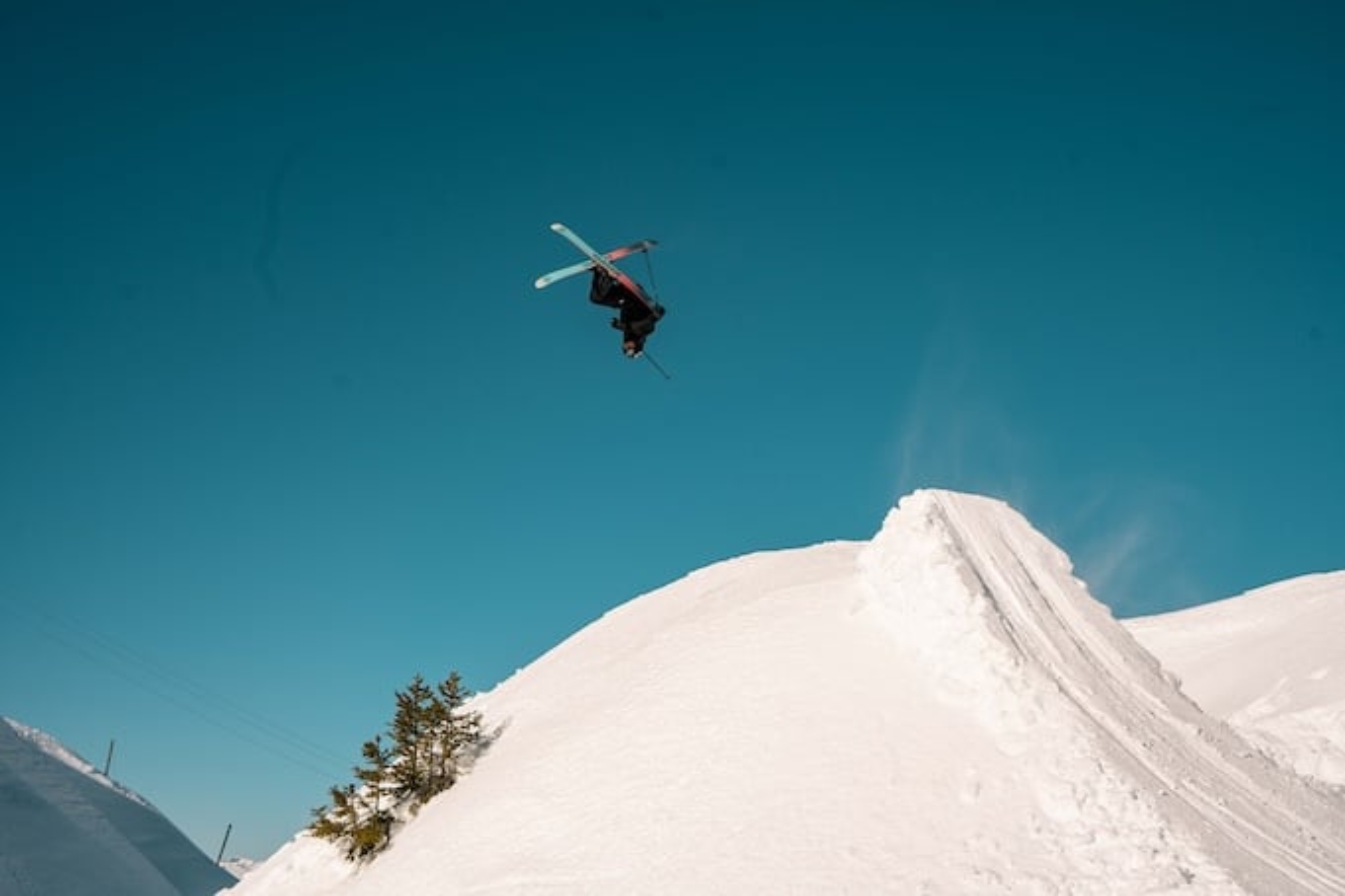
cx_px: 672
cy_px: 448
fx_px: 1681
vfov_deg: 29.9
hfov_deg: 43.6
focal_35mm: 45
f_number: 8
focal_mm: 45
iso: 100
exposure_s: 1/1000
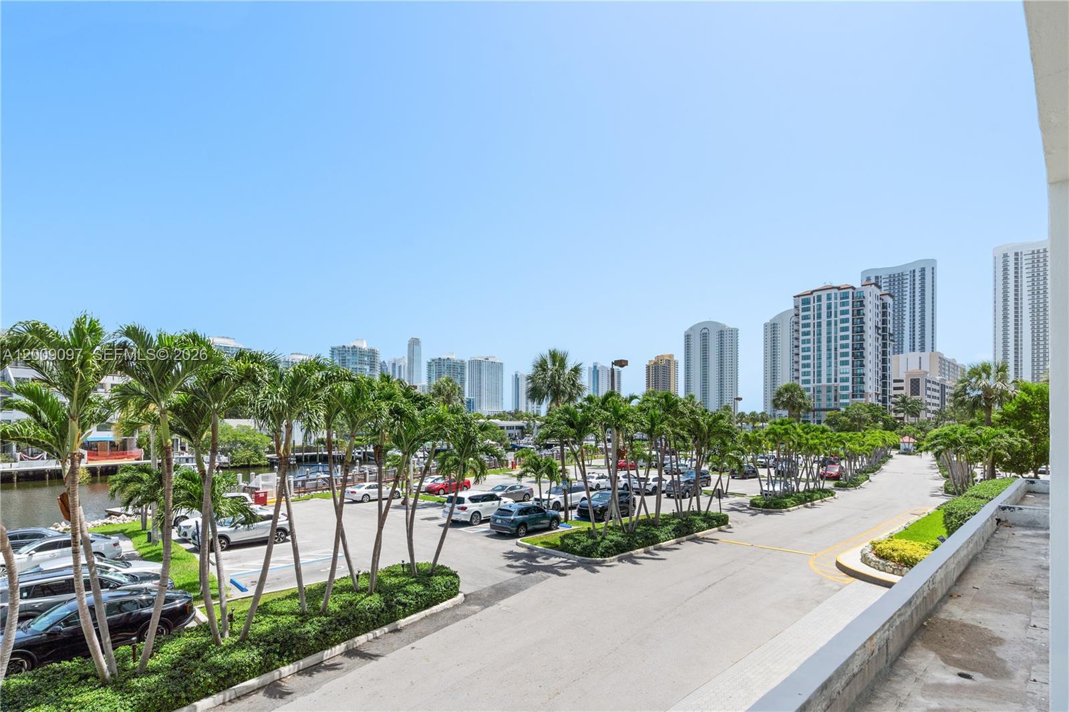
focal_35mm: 16
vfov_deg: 73.7
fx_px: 475
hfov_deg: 96.7
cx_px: 534
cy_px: 356
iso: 100
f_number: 9
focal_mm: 16
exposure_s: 1/500
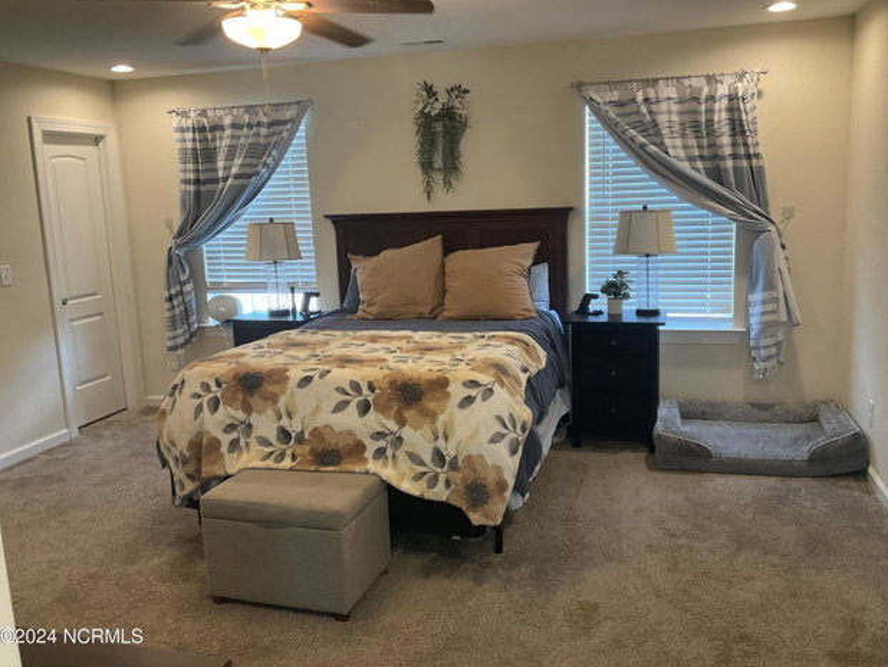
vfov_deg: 46.8
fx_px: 770
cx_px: 458
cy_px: 323
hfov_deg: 59.9
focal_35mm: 30
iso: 100
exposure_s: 1/60
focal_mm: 3
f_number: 1.8
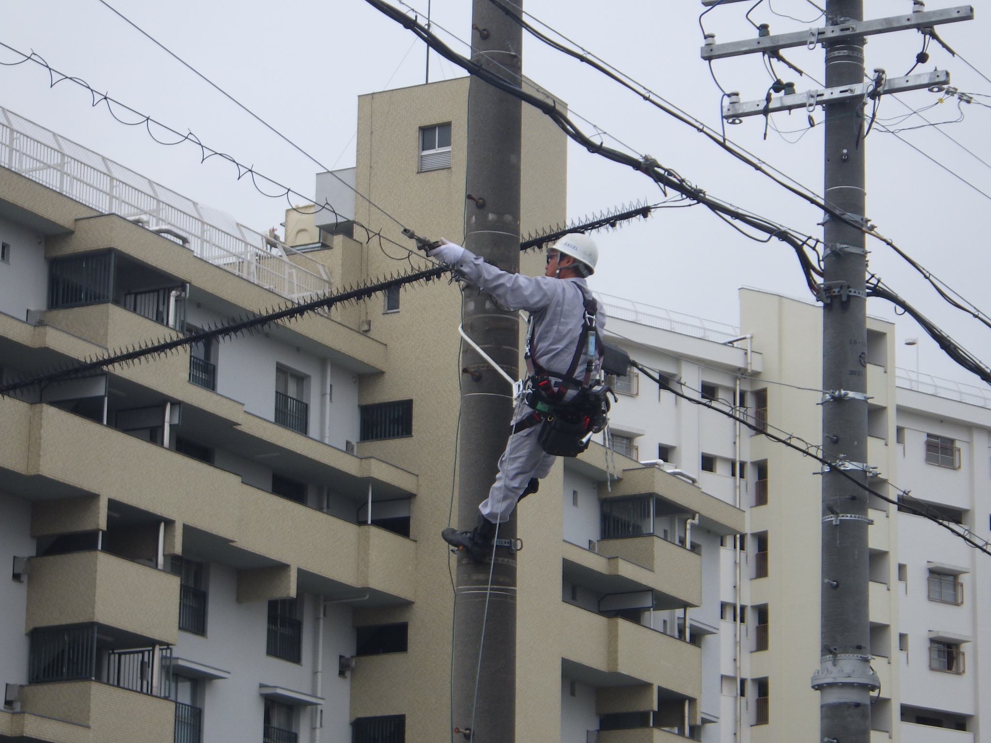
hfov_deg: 17.1
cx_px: 496
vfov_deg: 12.9
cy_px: 372
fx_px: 3292
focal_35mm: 115
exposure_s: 1/320
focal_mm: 20.6
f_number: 5.2
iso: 125
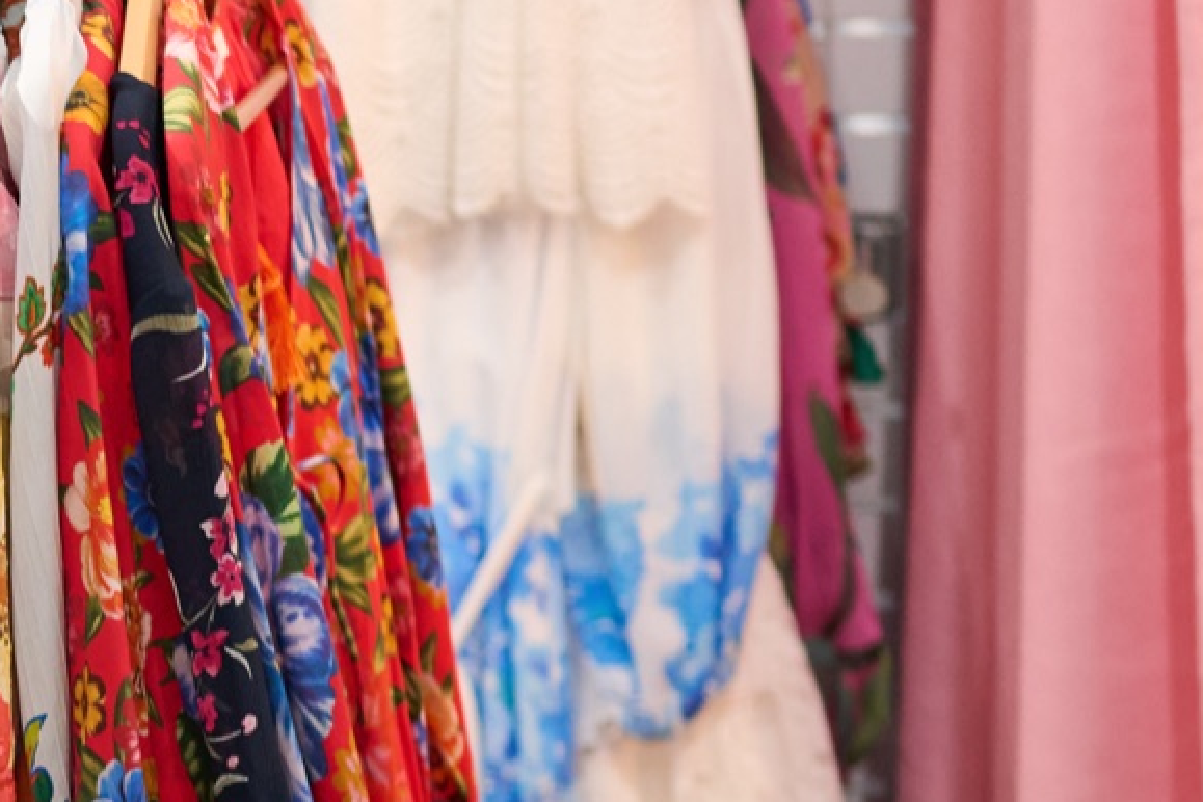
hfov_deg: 13.8
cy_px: 783
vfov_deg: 10.2
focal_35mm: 133
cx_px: -925
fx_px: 4444
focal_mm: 35
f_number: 2.5
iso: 800
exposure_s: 1/100
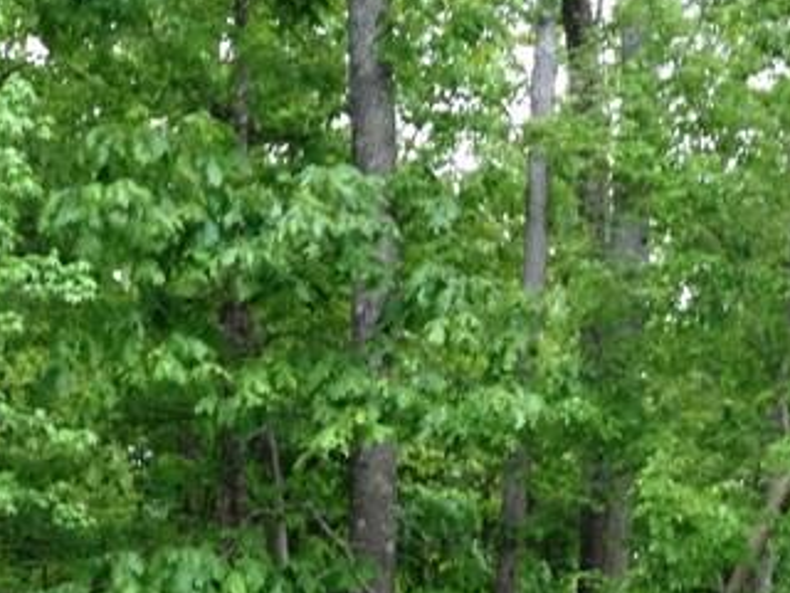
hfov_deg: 17.5
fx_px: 2556
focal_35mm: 112
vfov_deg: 12.7
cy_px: 815
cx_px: 207
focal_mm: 4.28
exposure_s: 1/20
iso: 125
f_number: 2.4
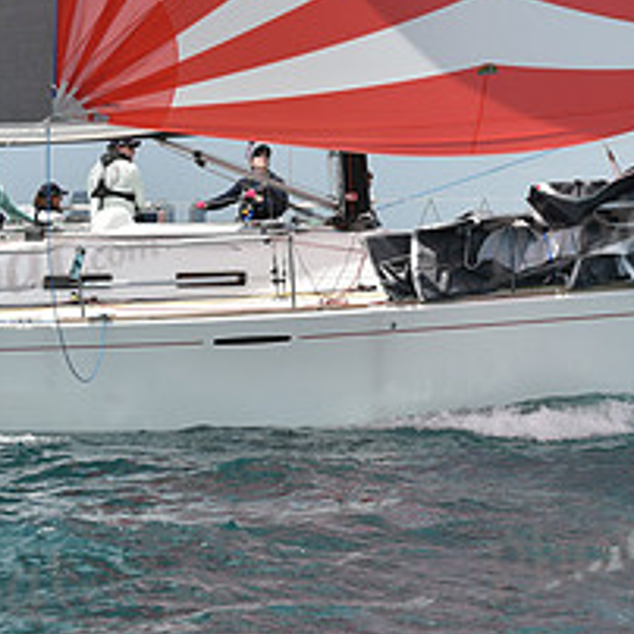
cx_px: 323
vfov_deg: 10.2
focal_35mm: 171
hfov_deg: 10.2
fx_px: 3543
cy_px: 83
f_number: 8
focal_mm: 70
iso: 250
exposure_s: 1/1250
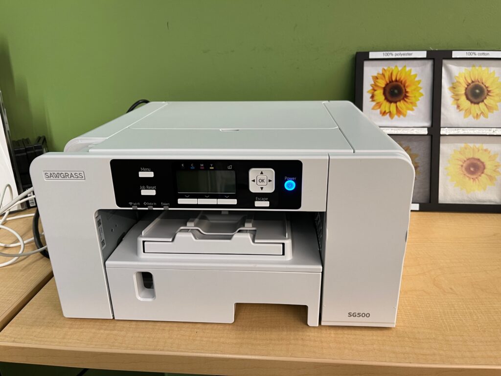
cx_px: 250
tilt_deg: -20.5
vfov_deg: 53.1
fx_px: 376
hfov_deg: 67.3
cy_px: 188
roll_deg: +1.1
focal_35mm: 26
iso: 100
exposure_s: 1/60
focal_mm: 5.1
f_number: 1.6
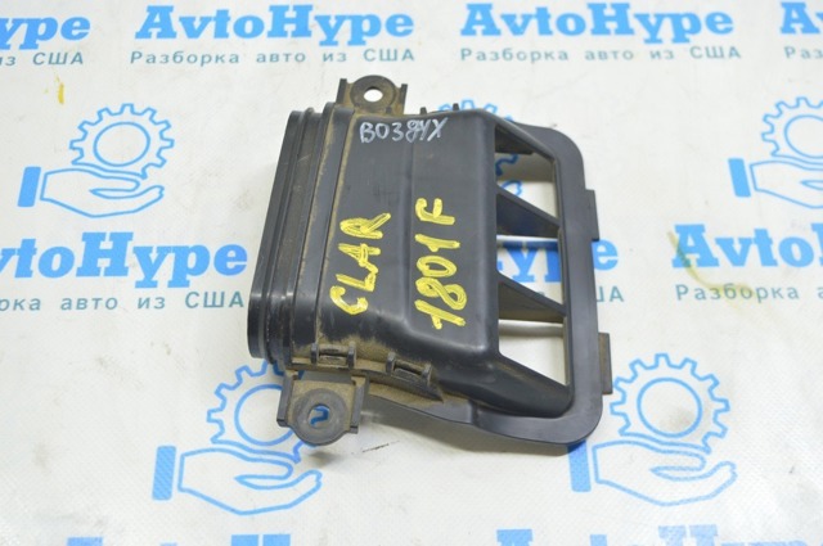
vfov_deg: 29.8
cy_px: 273
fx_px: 1027
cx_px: 412
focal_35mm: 45
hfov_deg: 43.7
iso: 400
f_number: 5.6
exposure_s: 1/15
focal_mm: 30
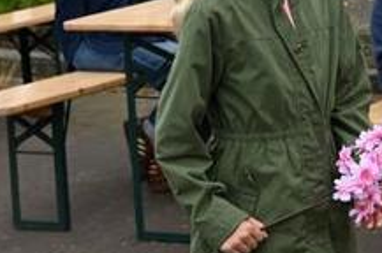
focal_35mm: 183
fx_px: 1939
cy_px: -112
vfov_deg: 7.4
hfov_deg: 10.8
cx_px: 584
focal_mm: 40
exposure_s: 1/250
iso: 200
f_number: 5
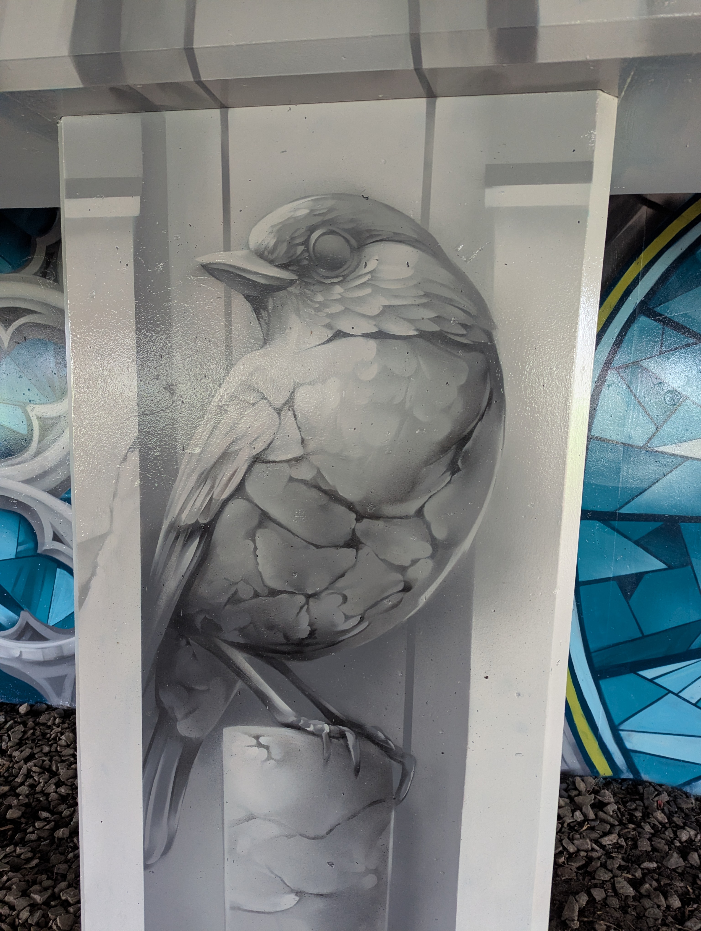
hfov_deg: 56.9
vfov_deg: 71.5
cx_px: 350
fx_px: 646
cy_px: 466
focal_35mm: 24
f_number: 1.85
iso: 482
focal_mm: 6.81
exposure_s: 1/24.9
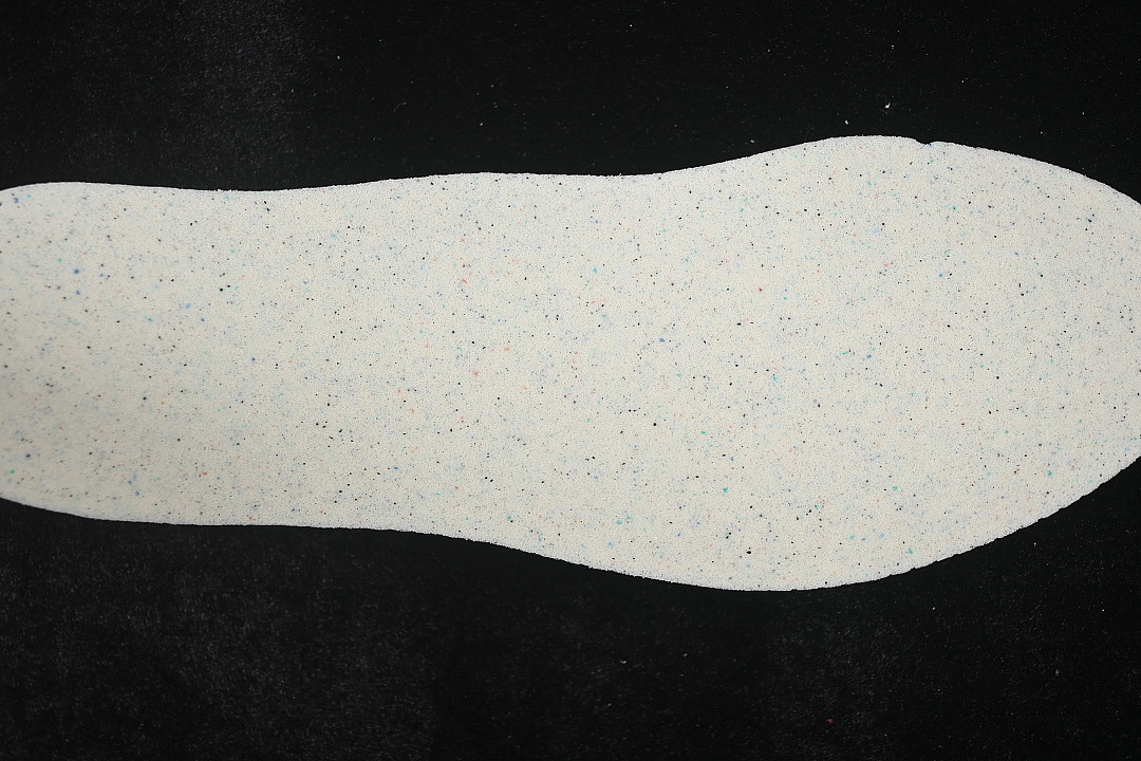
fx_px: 2377
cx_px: 570
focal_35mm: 75
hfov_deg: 27.0
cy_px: 380
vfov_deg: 18.2
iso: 160
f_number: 7.1
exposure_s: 1/80
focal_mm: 50
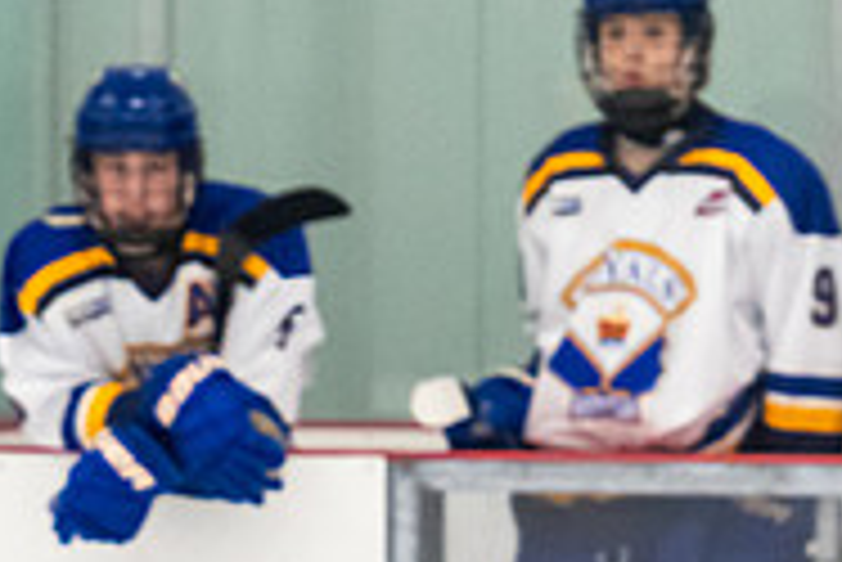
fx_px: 16759
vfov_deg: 1.9
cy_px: 1034
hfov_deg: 2.9
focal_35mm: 716
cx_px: -557
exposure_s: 1/800
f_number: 2.8
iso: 4000
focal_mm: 140
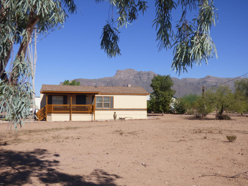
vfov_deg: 38.7
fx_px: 265
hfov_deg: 50.1
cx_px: 125
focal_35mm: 37
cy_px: 94
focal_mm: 6.18
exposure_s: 1/1600
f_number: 3.4
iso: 100
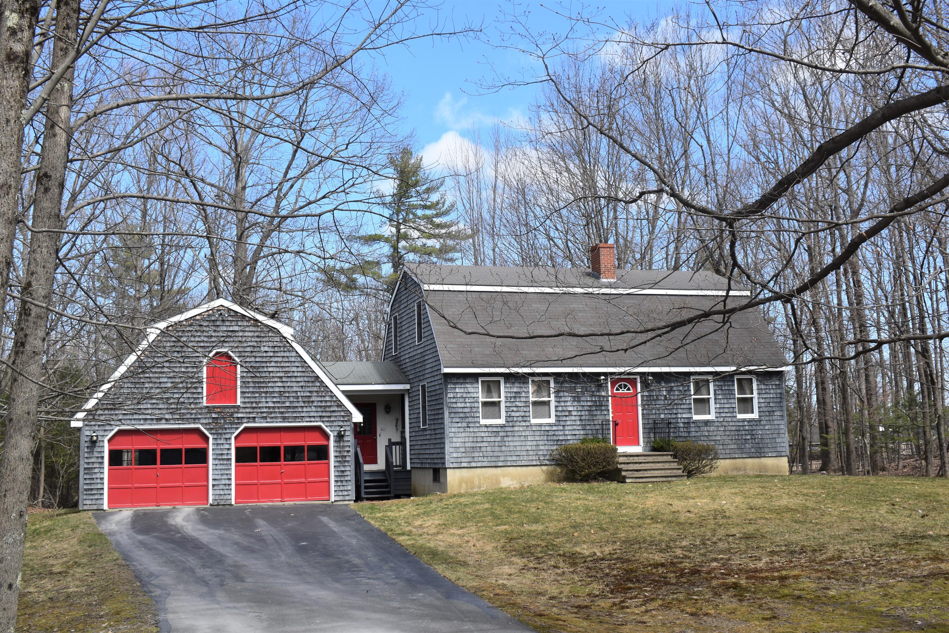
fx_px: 1028
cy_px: 316
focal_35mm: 39
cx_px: 474
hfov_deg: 49.6
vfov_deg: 34.2
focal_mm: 26
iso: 110
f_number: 8
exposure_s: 1/250
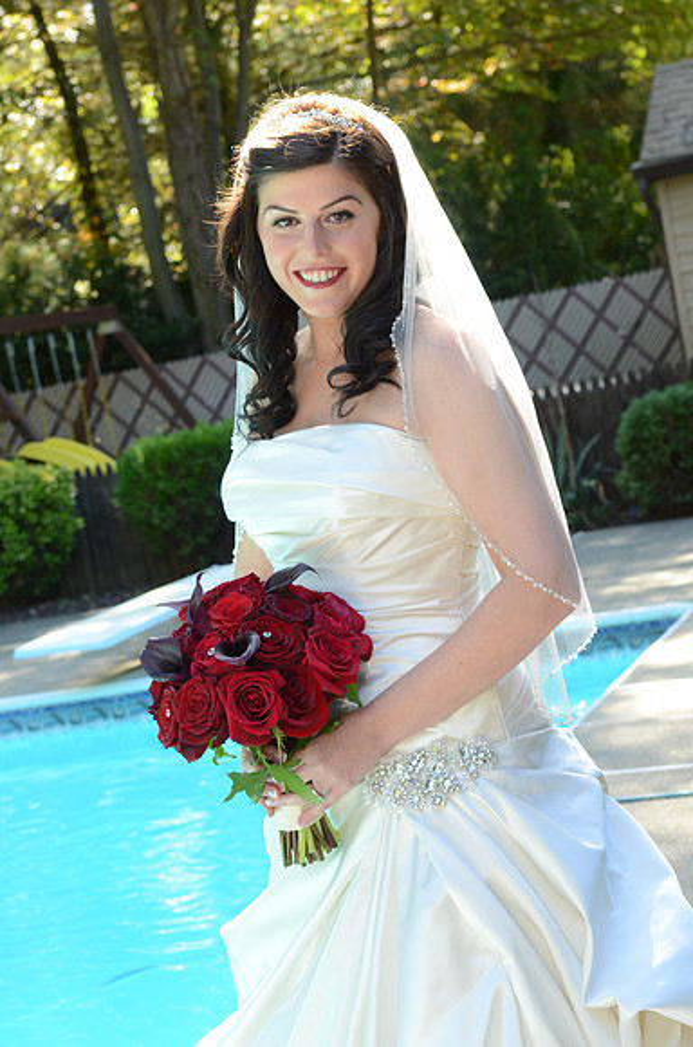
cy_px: 524
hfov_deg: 16.5
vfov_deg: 24.7
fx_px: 2393
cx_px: 346
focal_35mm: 82
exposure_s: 1/100
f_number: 7.1
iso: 500
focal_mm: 55
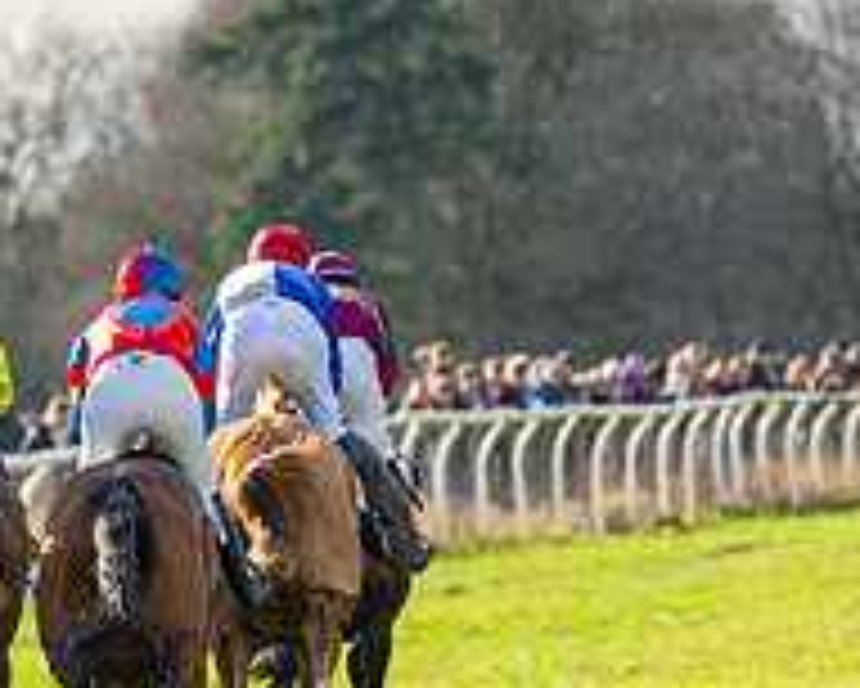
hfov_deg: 2.3
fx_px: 21620
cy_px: 420
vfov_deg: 1.8
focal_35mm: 849
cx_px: -7
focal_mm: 200
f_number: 4
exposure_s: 1/4000
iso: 640
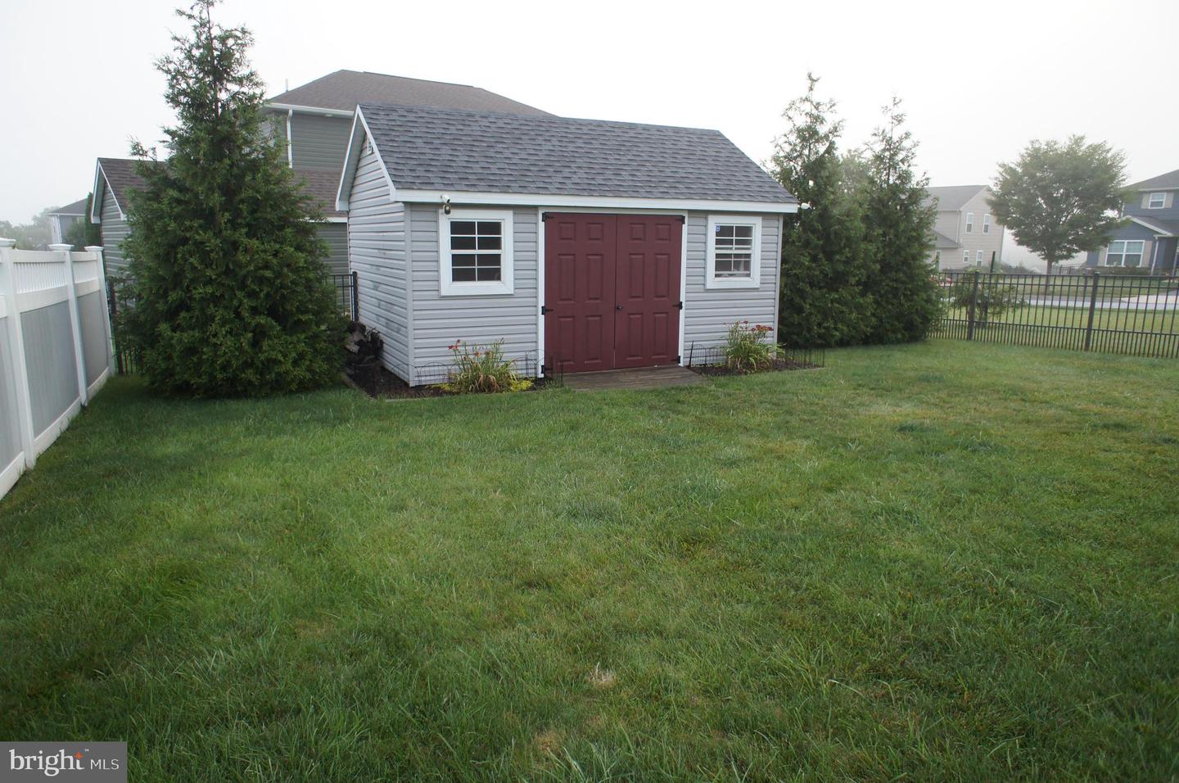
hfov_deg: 73.8
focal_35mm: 24
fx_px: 785
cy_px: 392
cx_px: 590
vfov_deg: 53.0
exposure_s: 1/160
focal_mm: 16
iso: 500
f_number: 4
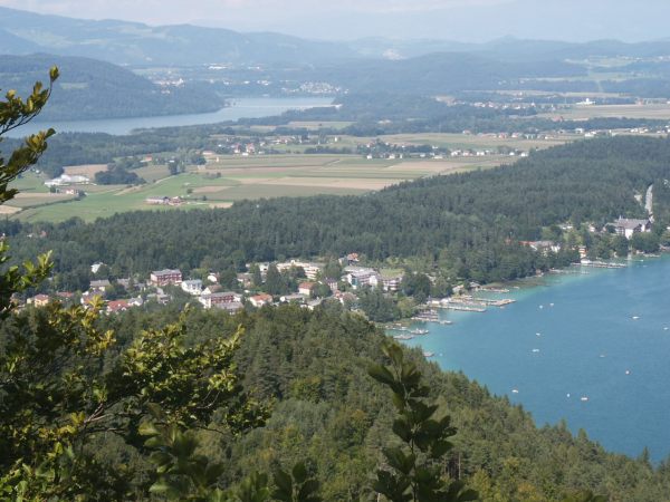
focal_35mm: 88
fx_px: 1703
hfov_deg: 22.3
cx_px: 335
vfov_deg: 16.8
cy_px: 251
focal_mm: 17.5
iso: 64
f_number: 8
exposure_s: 1/125
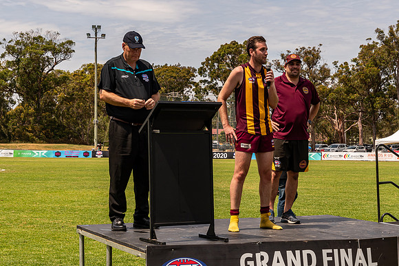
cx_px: 207
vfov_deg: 19.9
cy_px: 122
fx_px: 758
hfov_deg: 29.5
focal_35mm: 68
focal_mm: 42
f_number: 8
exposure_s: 1/640
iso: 200
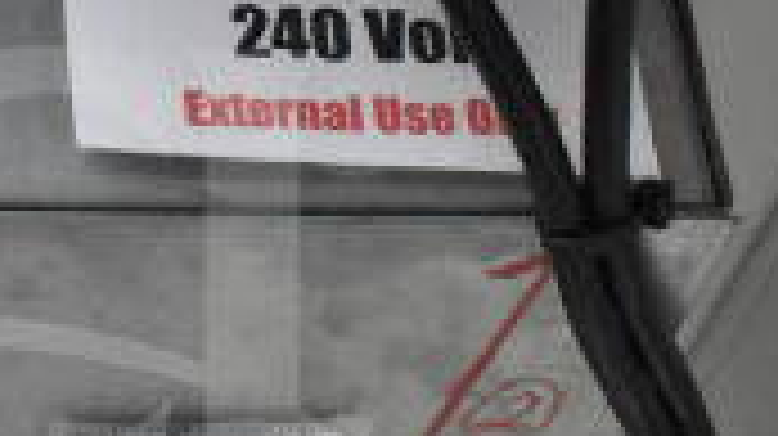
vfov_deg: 7.5
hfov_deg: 13.1
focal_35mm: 161
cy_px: 407
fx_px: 3316
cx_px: -90
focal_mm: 29
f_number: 4.2
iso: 9000
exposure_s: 1/4000
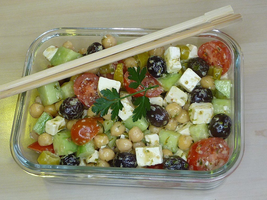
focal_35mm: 69
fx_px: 532
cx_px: 134
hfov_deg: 28.2
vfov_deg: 21.3
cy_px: 100
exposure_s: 1/30
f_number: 3
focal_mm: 6.4
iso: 100
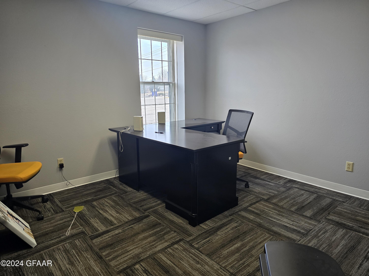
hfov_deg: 73.9
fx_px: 245
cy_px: 138
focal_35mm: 23
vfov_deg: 58.9
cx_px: 184
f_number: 1.7
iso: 125
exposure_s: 1/120
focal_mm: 6.3
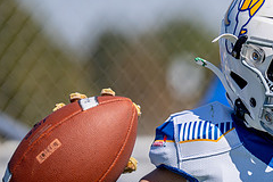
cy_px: 125
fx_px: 3882
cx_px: 310
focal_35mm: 512
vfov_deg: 2.7
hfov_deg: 4.0
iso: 100
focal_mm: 180
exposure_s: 1/4000
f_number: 2.8
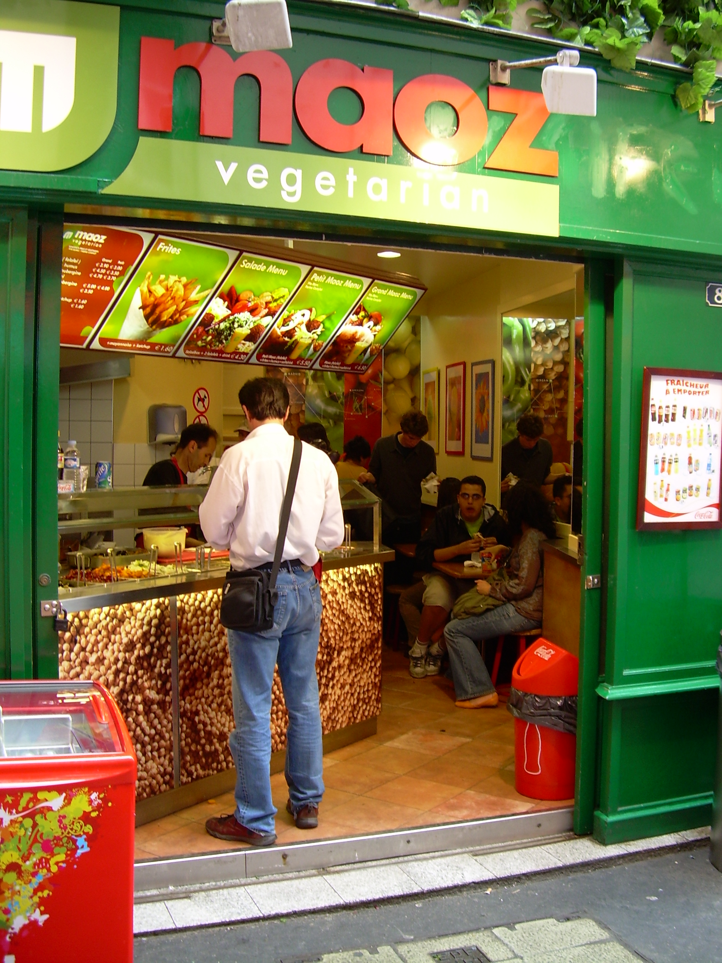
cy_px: 482
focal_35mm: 38
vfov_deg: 49.0
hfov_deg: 37.7
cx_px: 361
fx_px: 1057
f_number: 2.8
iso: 50
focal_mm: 6.3
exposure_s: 1/27.5
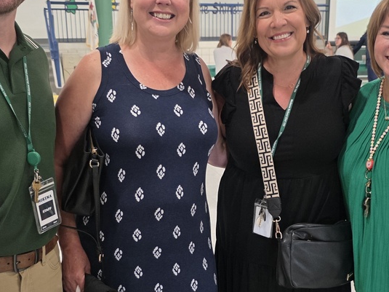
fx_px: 494
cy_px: 164
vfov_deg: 32.8
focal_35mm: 44
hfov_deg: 42.3
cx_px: 261
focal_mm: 6.3
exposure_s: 1/120
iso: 160
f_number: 1.7
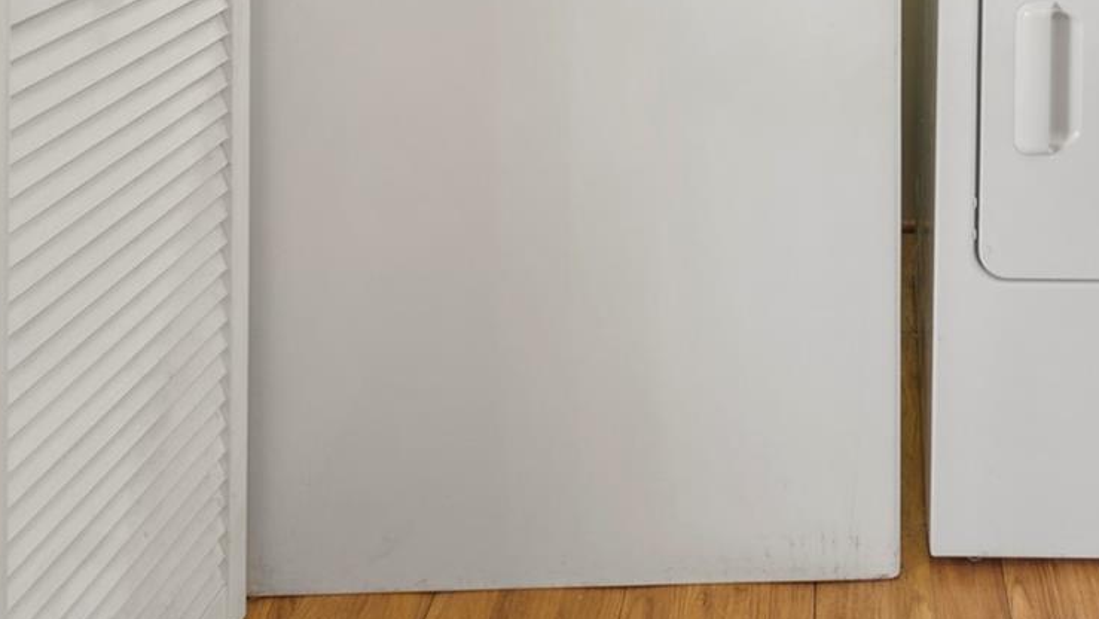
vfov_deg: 29.6
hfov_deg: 51.6
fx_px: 991
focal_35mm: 34
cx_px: 977
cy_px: -128
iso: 100
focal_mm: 10
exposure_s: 2
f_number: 9
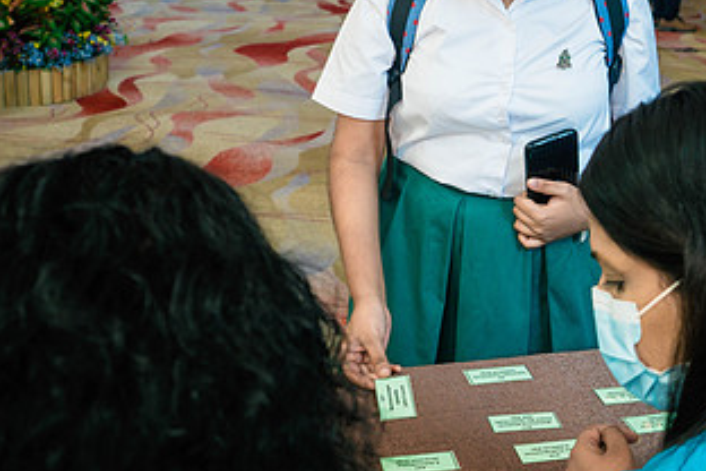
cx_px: 502
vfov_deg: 22.3
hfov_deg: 32.9
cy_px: 96
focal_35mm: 60
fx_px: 1177
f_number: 2.8
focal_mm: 15
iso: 250
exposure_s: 1/100
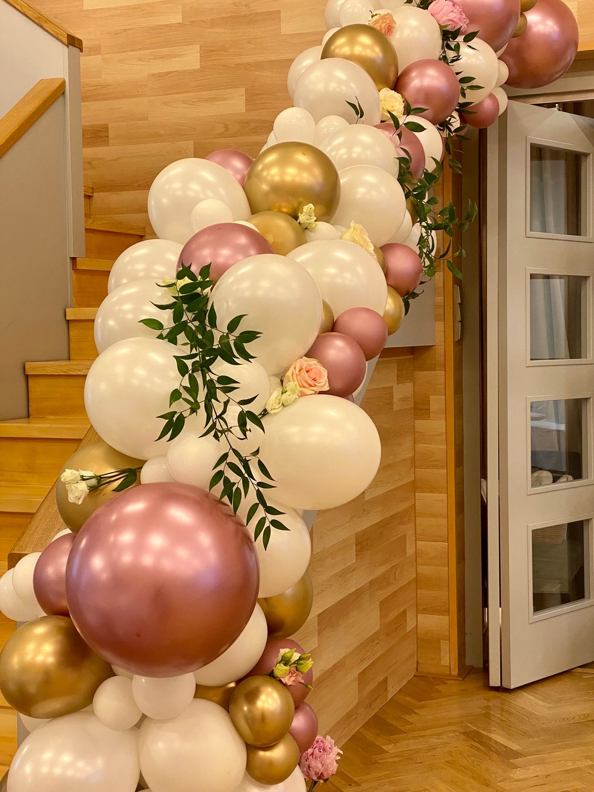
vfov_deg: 36.2
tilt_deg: -1.2
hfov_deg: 27.5
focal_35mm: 53
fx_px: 1213
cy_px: 393
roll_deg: +1.5
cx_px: 300
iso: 125
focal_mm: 6
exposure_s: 1/50
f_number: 2
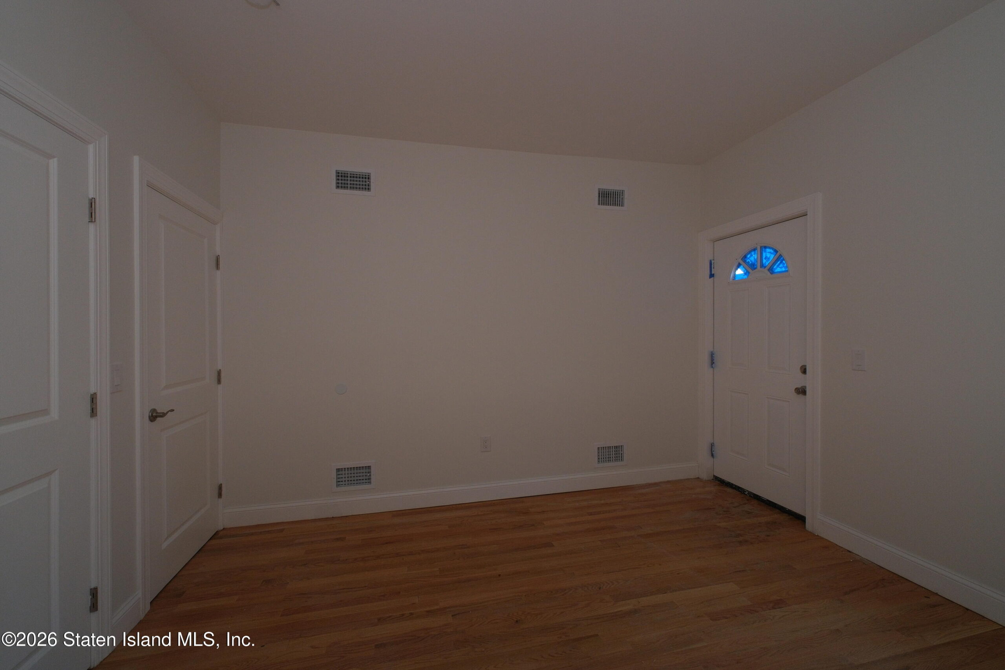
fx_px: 419
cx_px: 502
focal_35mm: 15
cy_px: 335
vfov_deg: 77.3
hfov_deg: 100.4
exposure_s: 1/160
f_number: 7.1
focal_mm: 10
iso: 800
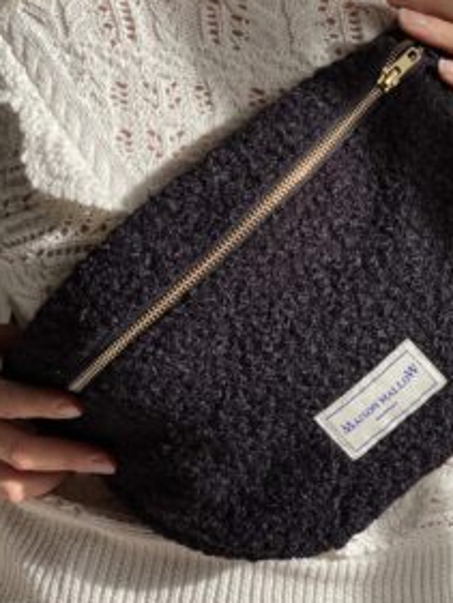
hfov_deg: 18.7
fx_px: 1377
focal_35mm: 79
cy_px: 231
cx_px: 266
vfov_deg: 24.6
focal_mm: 6
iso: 20
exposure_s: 1/1065
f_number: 2
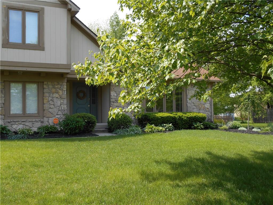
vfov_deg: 35.1
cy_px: 102
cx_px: 136
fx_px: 323
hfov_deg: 45.8
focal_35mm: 41
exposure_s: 1/250
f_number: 3.9
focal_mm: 7.2
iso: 80
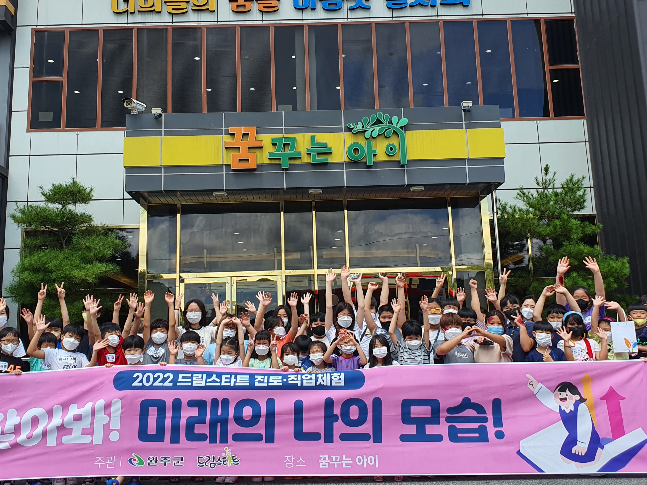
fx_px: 692
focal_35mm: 37
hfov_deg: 50.1
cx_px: 300
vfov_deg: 38.6
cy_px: 222
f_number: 2.4
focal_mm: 4.3
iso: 50
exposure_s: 1/798
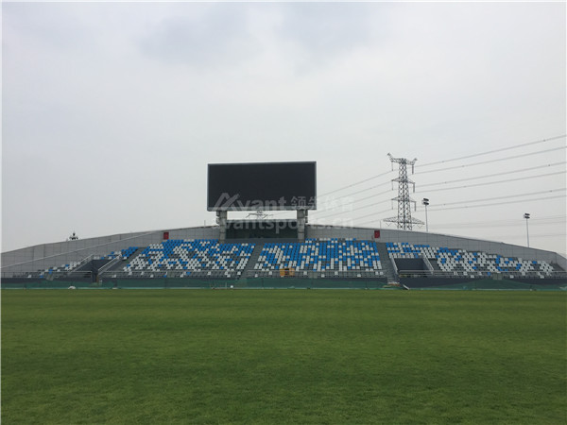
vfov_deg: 48.2
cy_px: 212
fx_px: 475
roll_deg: -1.4
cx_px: 284
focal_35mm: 29
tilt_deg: +5.4
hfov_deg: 61.7
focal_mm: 4.15
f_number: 2.2
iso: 32
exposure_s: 1/1721
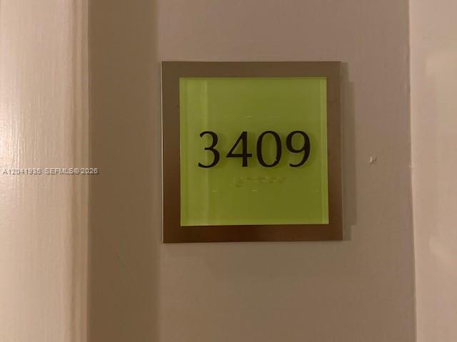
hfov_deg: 67.3
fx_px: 343
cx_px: 228
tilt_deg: +0.6
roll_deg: +1.6
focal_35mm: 26
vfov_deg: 53.1
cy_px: 171
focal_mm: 4.25
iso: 800
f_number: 1.8
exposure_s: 1/30
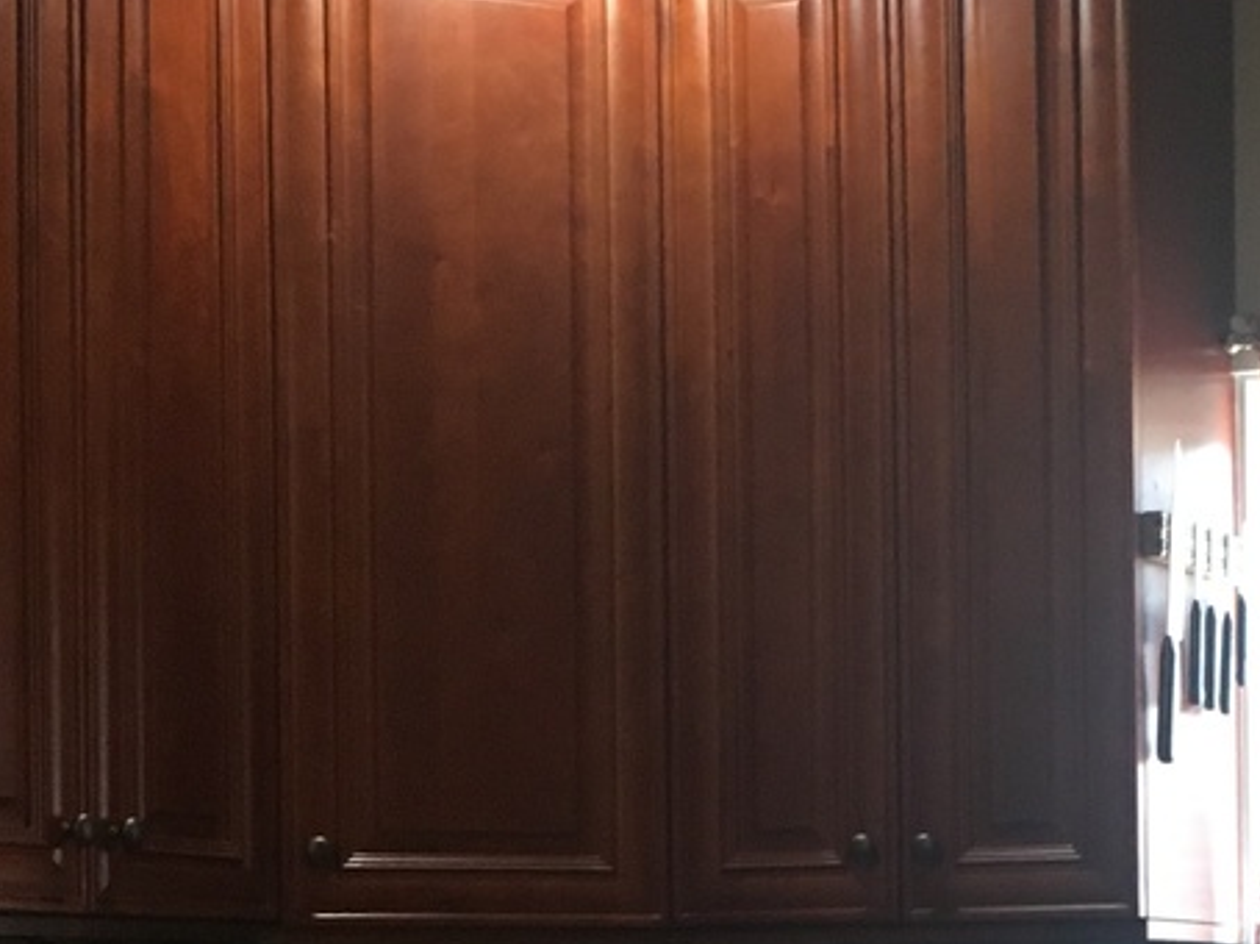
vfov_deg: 15.7
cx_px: 1088
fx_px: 3347
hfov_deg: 20.9
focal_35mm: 92
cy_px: 1008
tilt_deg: +0.9
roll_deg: +1.6
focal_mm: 4.15
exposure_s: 1/30
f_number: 2.2
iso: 125
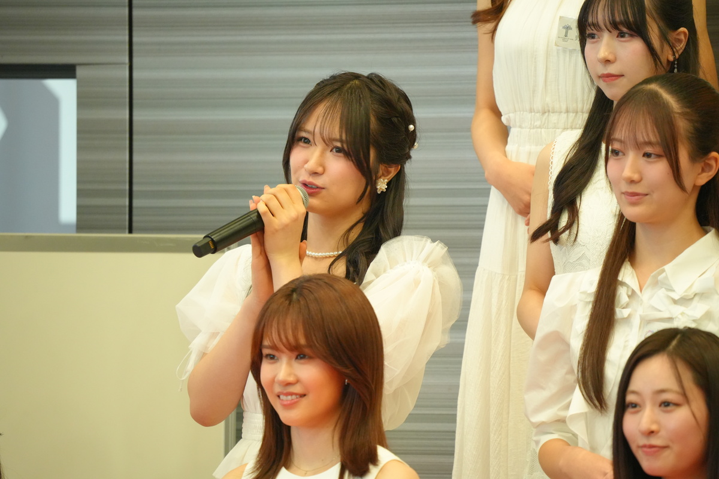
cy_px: 240
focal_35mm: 500
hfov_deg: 4.1
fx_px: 9985
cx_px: 360
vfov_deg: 2.7
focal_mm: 500
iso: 6400
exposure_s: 1/100
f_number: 6.7
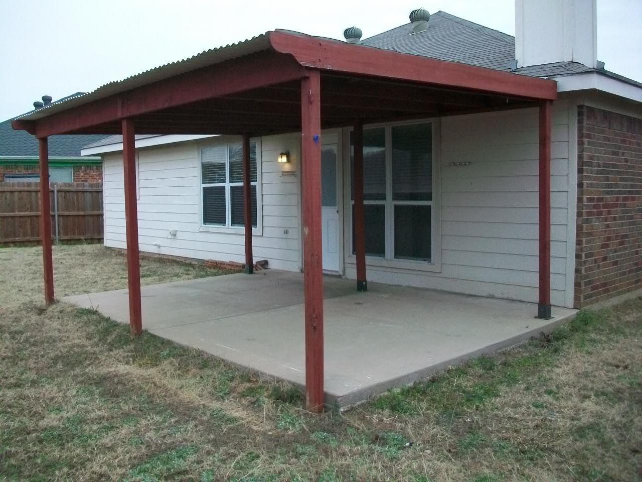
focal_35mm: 32
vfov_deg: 44.2
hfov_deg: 56.8
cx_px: 321
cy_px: 241
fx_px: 593
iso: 266
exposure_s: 1/500
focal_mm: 5.7
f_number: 2.8
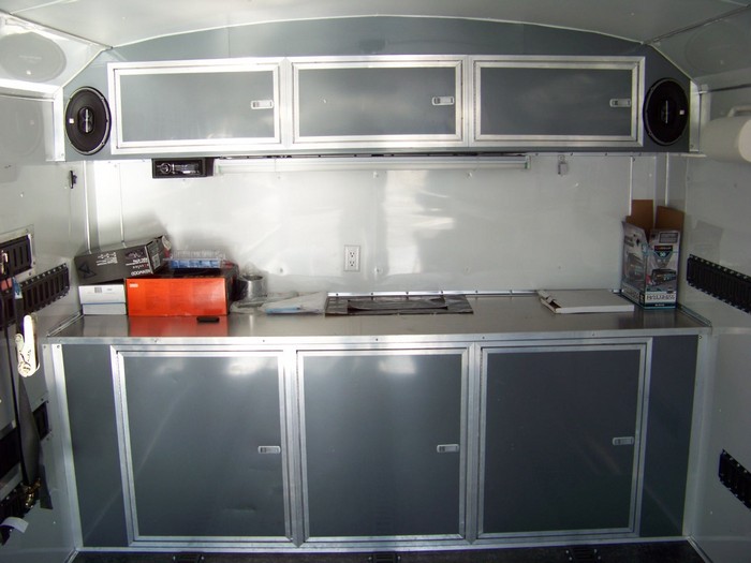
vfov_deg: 39.7
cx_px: 376
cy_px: 282
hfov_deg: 51.4
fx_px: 781
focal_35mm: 36
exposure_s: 1/160
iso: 72
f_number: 2.8
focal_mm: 5.85
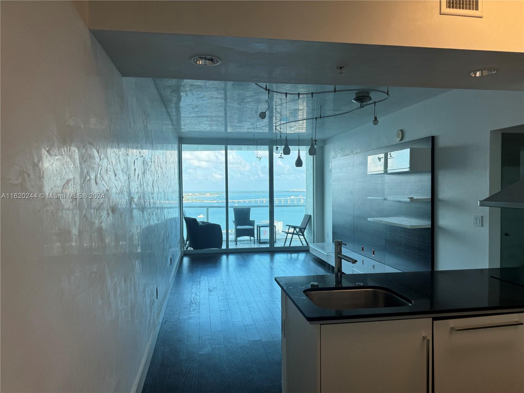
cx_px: 262
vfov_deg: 56.8
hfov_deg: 71.6
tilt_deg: -2.4
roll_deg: +0.4
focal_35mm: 24
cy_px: 196
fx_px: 363
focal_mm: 6.76
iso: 80
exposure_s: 1/368
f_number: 1.78
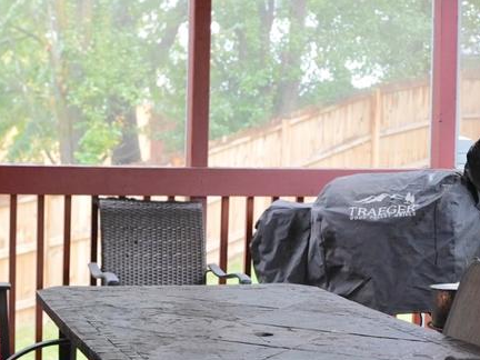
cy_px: 176
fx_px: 1068
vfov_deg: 19.1
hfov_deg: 24.8
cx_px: 69
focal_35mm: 77
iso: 1250
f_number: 3.2
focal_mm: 24
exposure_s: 1/160
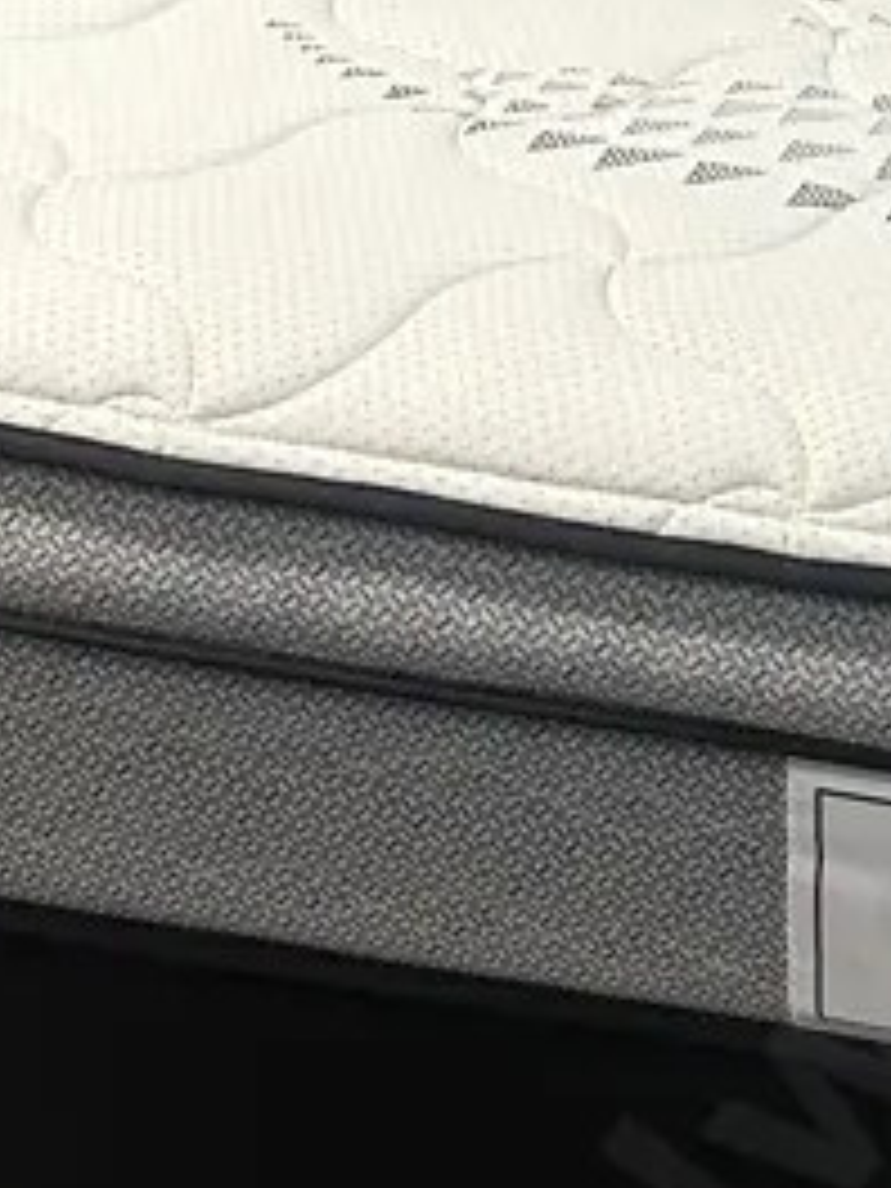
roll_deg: -3.3
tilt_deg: -29.1
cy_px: 608
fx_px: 3192
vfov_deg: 21.1
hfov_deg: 15.1
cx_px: 1192
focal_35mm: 93
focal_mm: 6.86
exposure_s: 1/100
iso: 200
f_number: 1.78
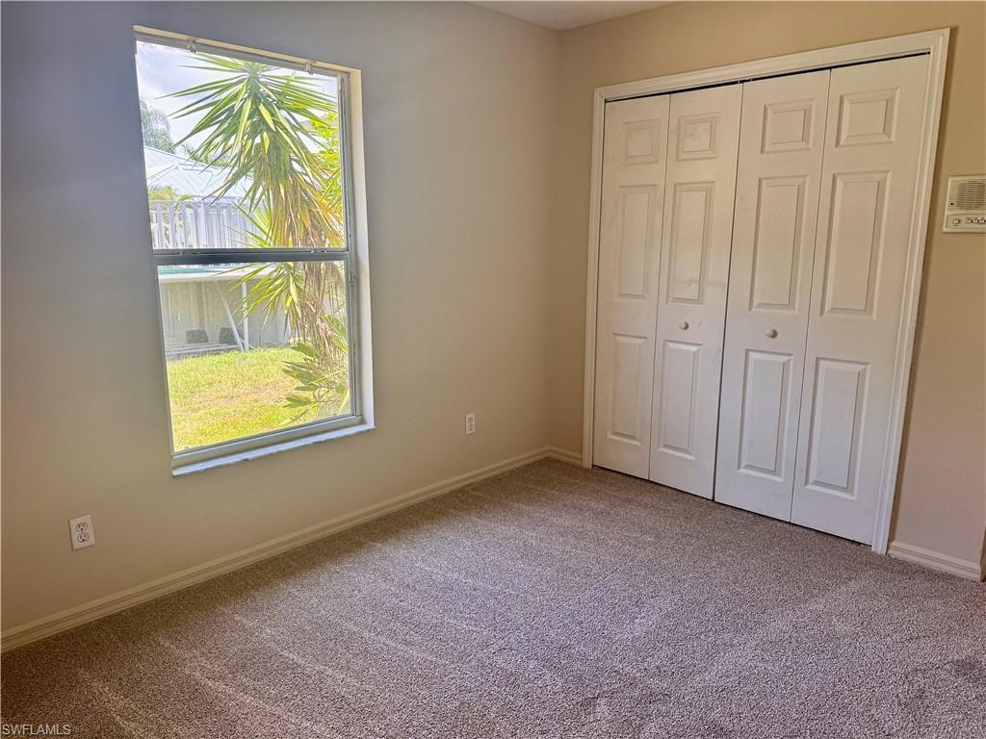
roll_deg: -0.5
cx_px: 493
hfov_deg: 71.6
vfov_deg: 56.8
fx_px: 684
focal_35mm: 24
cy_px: 370
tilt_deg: -12.4
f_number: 1.78
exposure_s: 1/142
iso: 100
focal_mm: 6.76
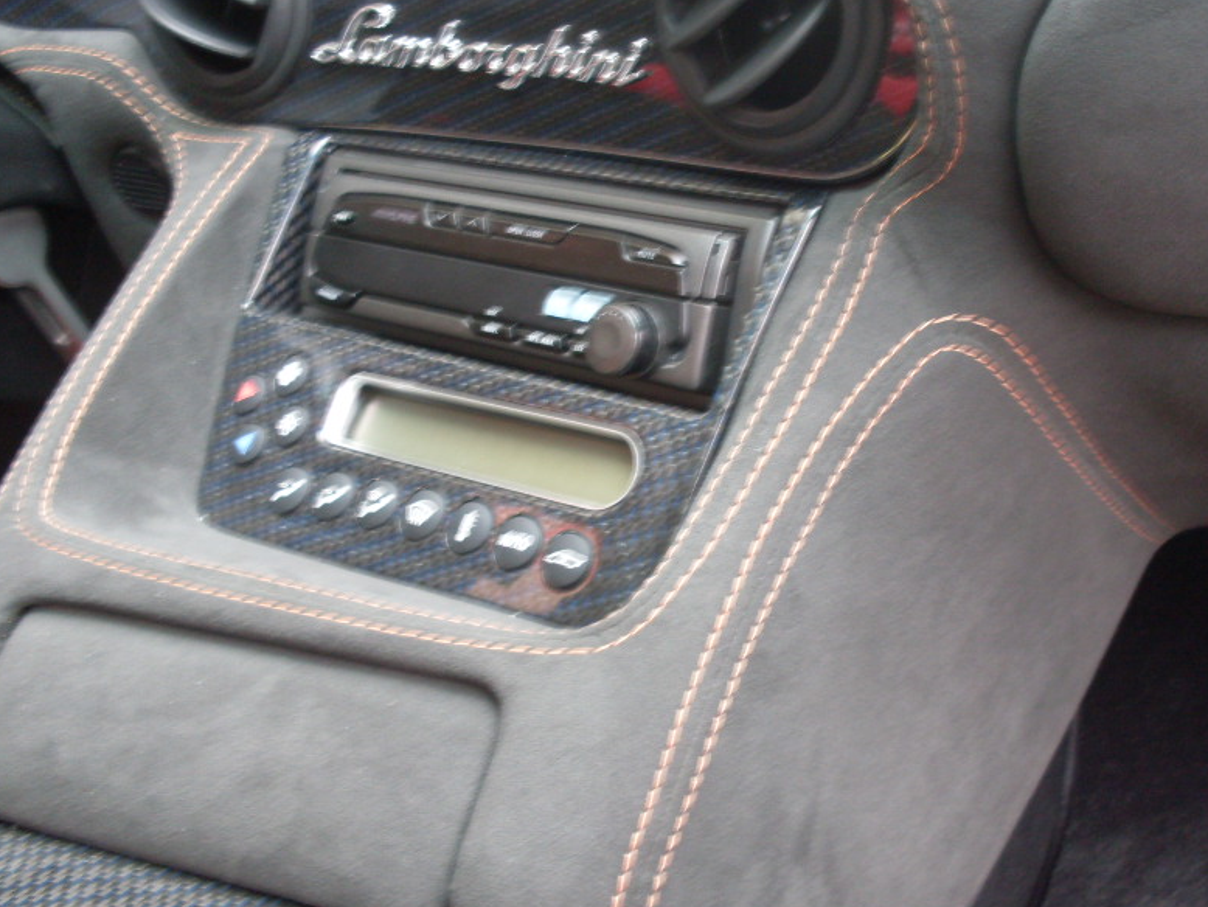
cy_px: 416
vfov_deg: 29.1
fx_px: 1745
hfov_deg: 38.0
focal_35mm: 50
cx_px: 728
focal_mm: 6.3
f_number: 2.8
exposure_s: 1/15
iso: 80
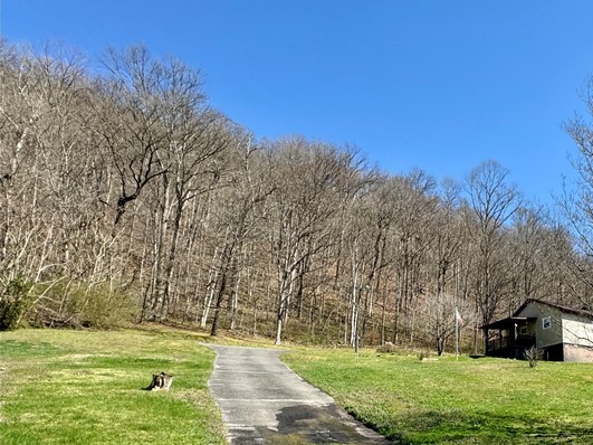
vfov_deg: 48.5
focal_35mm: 27
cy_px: 354
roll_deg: +1.6
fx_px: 462
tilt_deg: +8.5
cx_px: 571
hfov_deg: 53.7
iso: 50
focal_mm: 2.22
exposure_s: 1/1094
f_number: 2.2
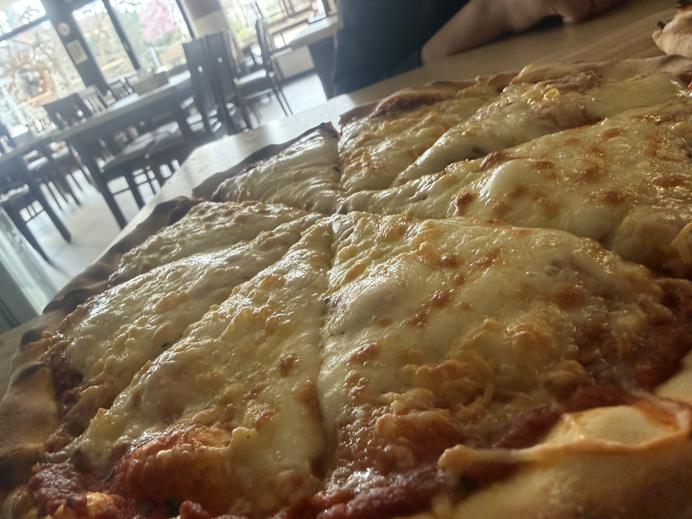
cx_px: 346
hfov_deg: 71.6
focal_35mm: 24
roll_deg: +22.6
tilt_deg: -23.4
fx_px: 480
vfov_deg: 56.8
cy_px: 260
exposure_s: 1/50
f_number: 2.2
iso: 250
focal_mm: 2.22
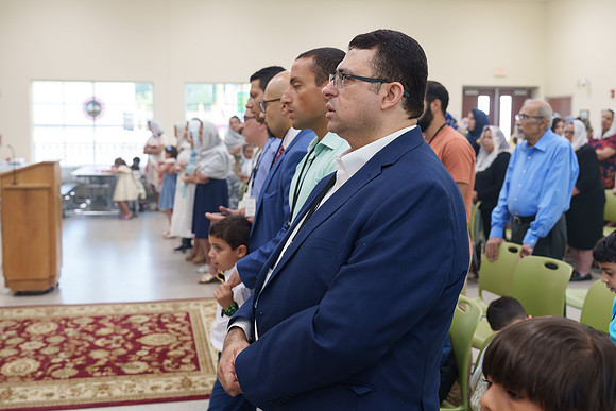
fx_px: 720
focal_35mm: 42
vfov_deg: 31.9
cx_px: 294
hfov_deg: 46.3
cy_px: 196
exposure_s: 1/80
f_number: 4
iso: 1000
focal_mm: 39
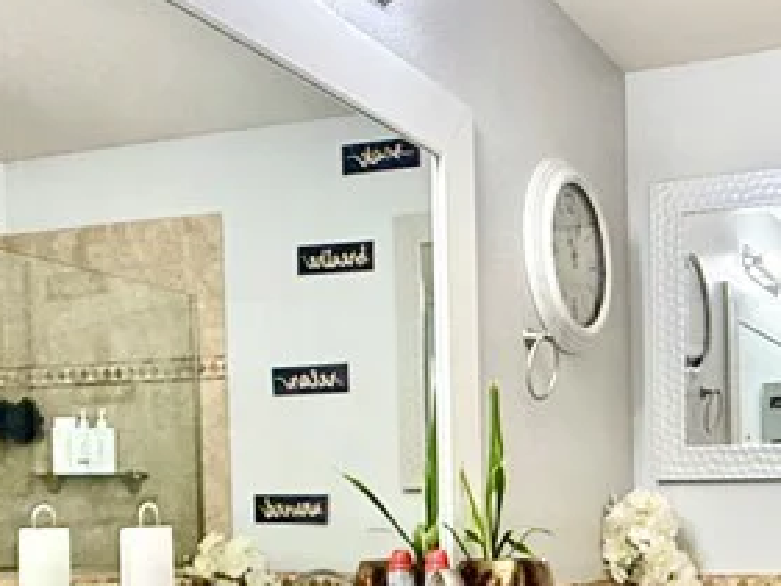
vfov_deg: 27.5
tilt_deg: -0.2
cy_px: 528
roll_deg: +0.8
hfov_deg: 36.0
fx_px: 1151
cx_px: 648
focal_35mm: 51
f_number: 2.2
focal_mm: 2.22
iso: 100
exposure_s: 1/120
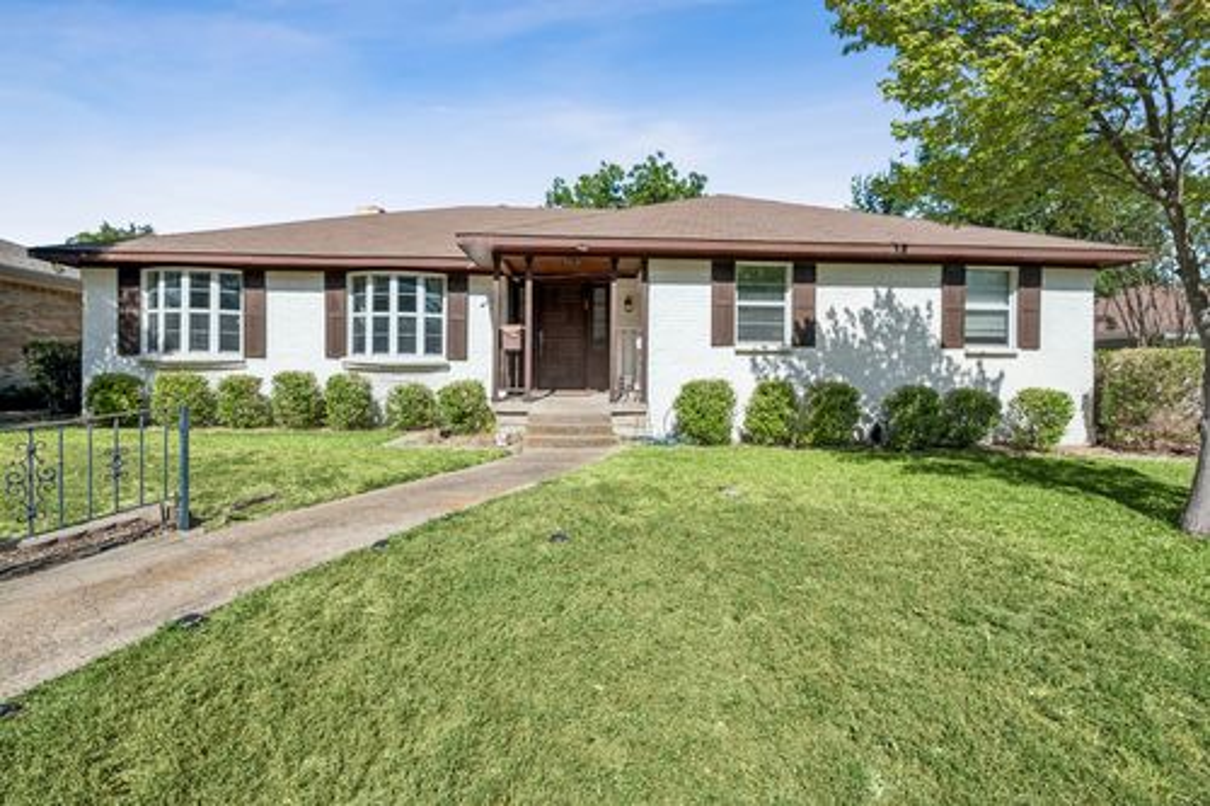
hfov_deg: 100.4
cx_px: 605
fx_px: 504
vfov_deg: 77.3
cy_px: 403
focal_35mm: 15
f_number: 9
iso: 200
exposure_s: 1/500
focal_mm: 10
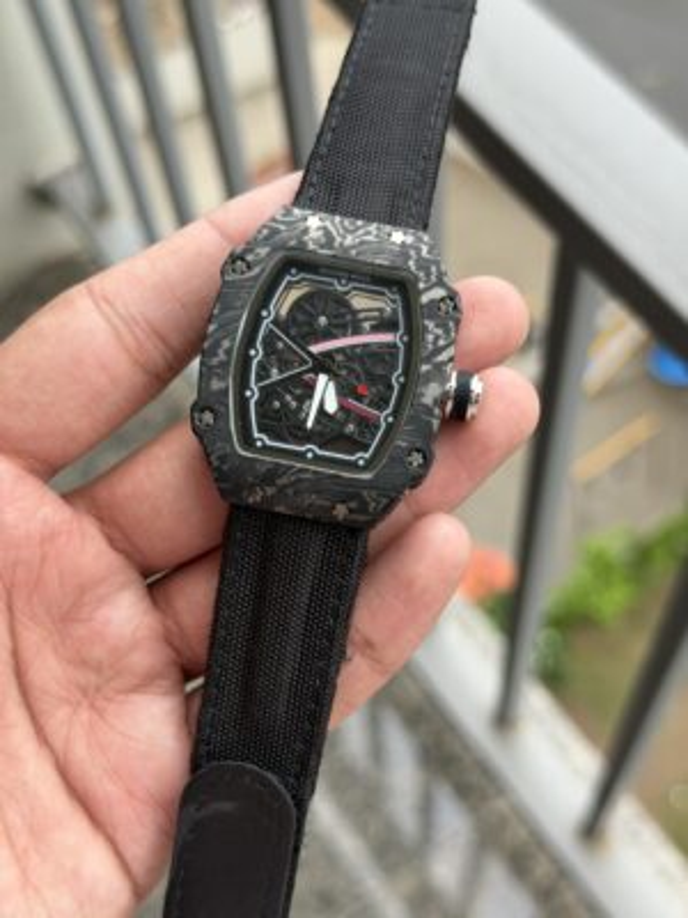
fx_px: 1272
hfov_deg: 30.3
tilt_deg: -62.0
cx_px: 344
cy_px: 459
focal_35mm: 48
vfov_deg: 39.7
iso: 64
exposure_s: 1/121
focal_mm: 6.76
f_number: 1.78
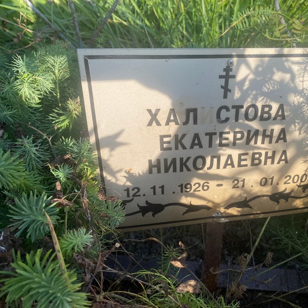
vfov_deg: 52.5
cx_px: 205
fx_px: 312
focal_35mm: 31
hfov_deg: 51.6
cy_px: 154
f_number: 1.8
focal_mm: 4.25
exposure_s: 1/1135
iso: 32
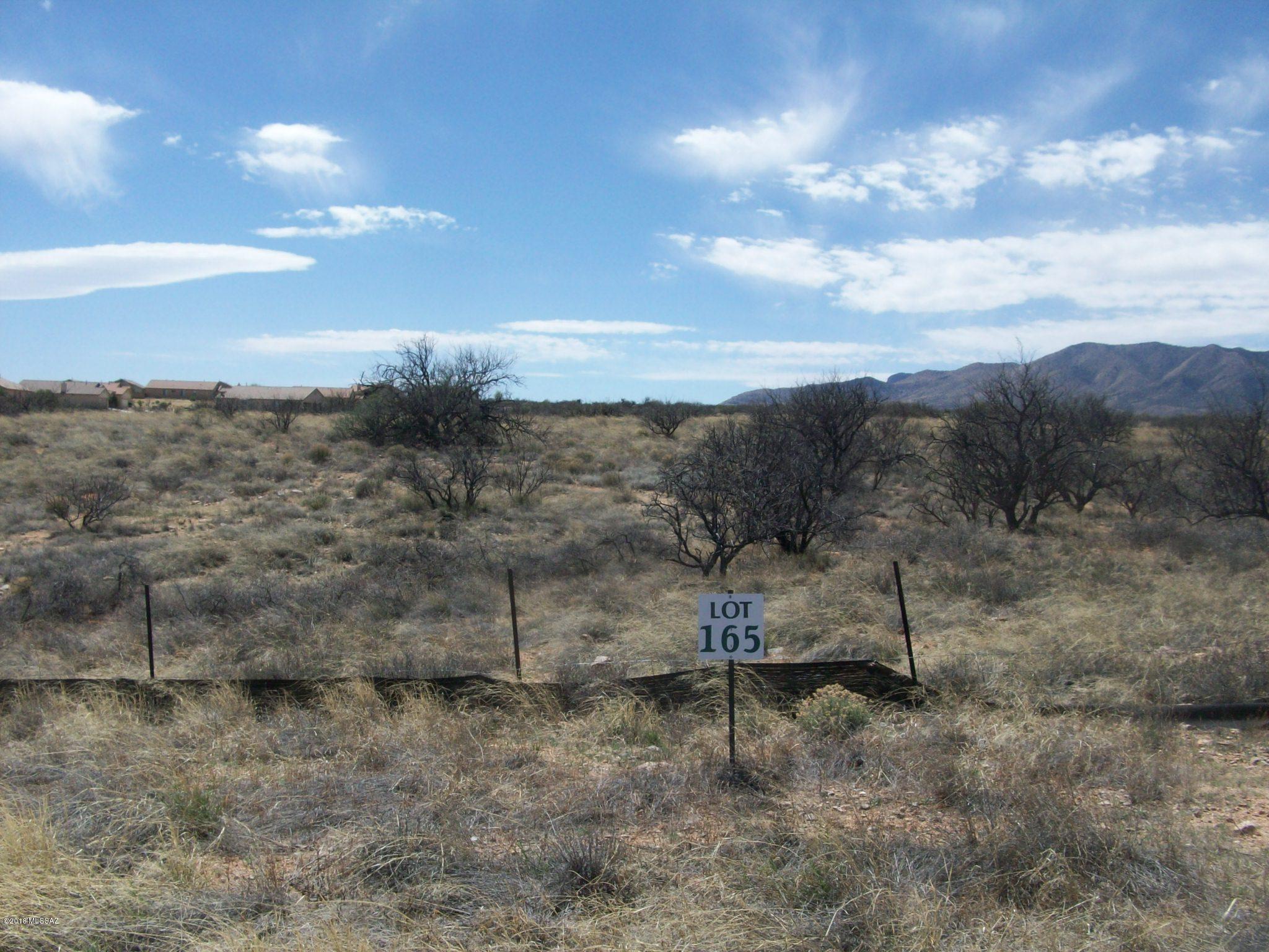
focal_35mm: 34
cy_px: 476
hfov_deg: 54.0
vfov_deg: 41.8
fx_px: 1246
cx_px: 634
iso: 64
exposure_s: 1/474
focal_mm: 5.7
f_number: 5.5
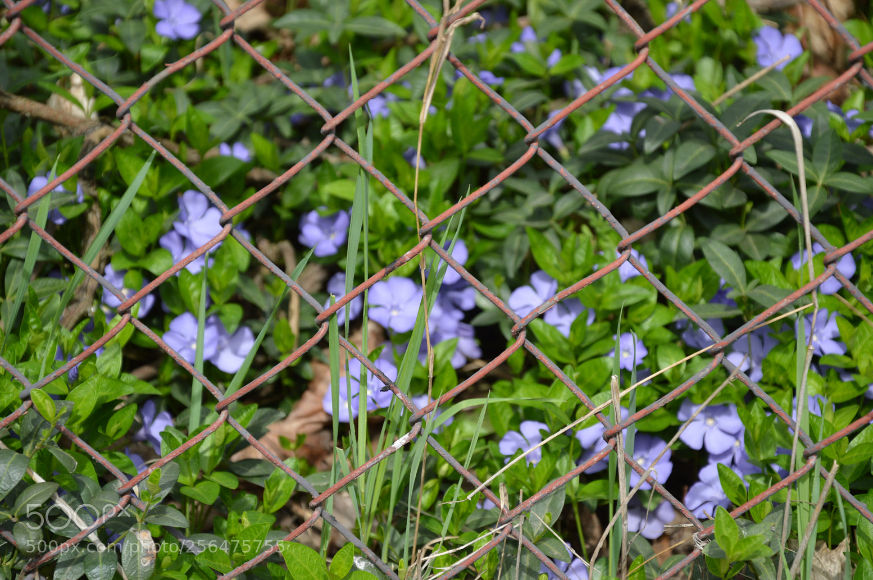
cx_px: 440
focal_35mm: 139
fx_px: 3367
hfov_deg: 14.8
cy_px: 292
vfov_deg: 9.8
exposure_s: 1/160
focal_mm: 90
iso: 100
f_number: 6.3
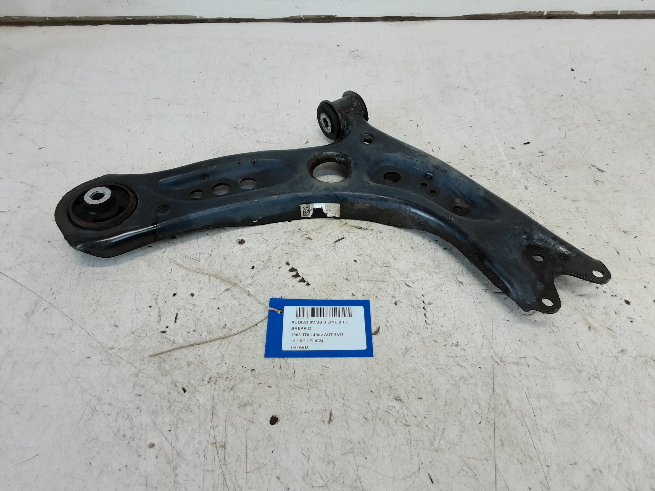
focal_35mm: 27
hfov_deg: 65.3
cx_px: 328
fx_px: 511
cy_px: 246
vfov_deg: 51.4
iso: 64
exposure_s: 1/50
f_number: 1.9
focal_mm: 2.91
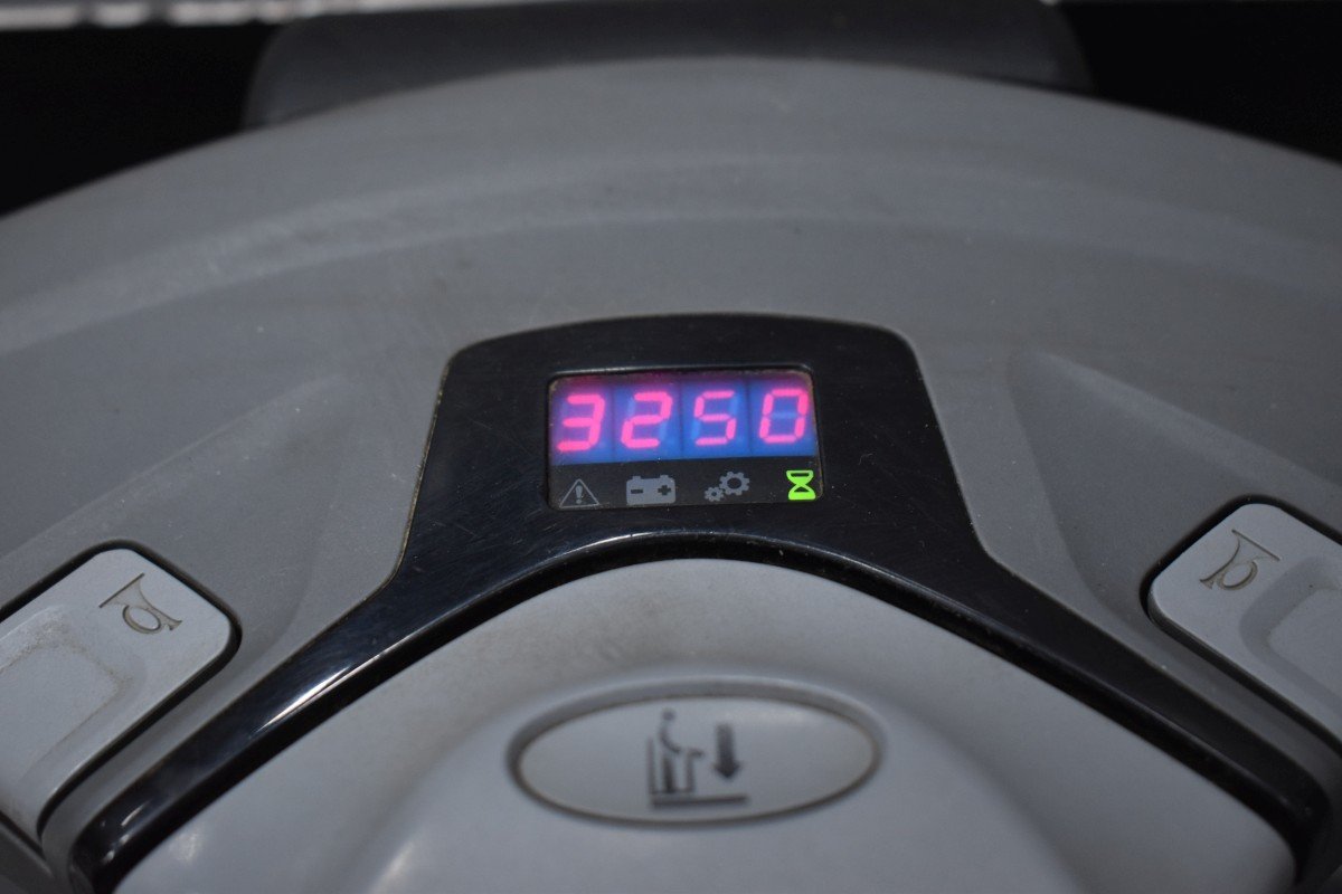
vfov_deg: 25.8
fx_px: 1957
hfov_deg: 37.9
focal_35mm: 52
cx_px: 671
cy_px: 447
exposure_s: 1/60
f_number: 4.5
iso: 1100
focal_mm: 35
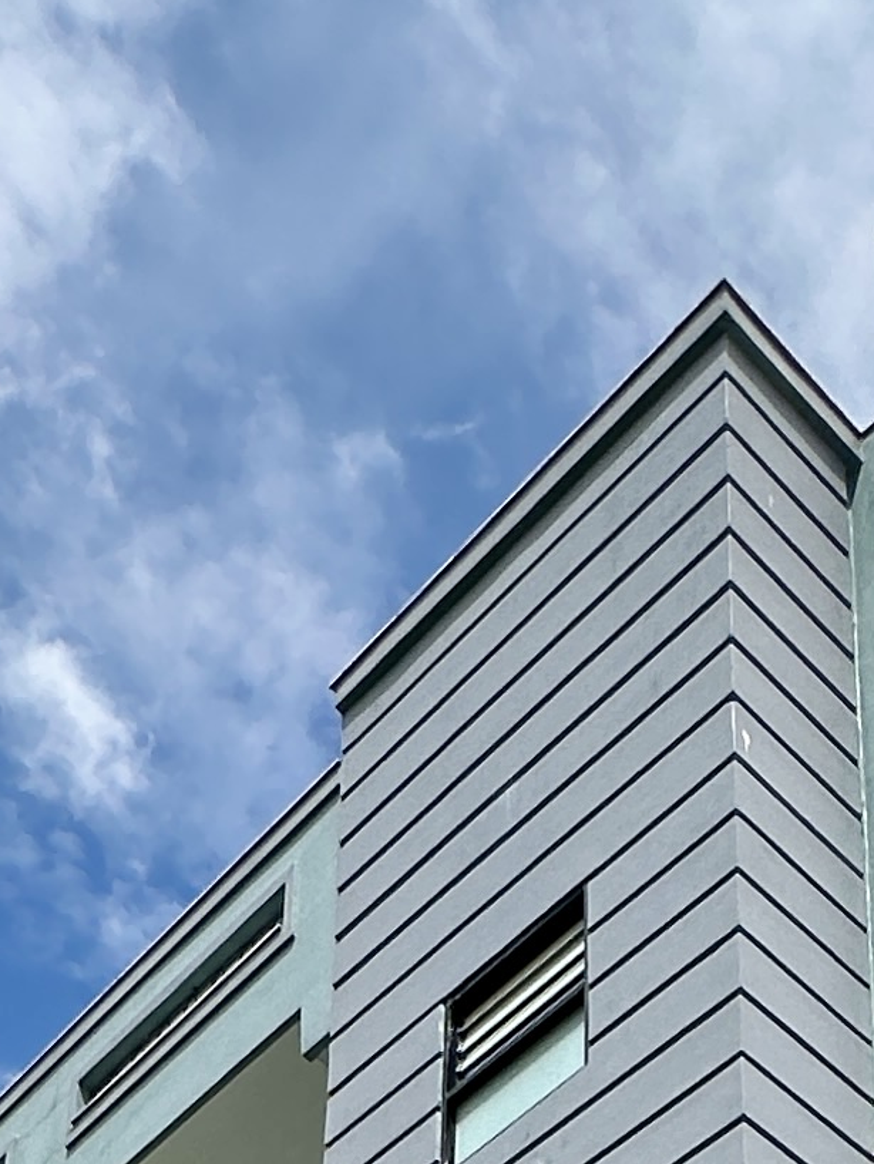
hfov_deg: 20.8
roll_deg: +3.4
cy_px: 2177
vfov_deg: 19.6
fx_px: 2322
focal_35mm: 69
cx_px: 831
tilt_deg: +20.1
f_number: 2.2
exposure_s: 1/2132
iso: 40
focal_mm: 2.22
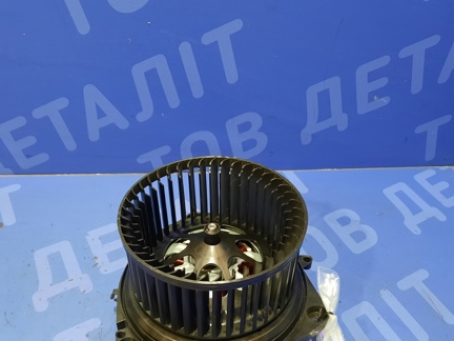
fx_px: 485
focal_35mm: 37
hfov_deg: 50.0
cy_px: 239
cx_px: 197
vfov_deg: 38.0
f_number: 2
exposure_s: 1/25
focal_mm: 4.6
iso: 400
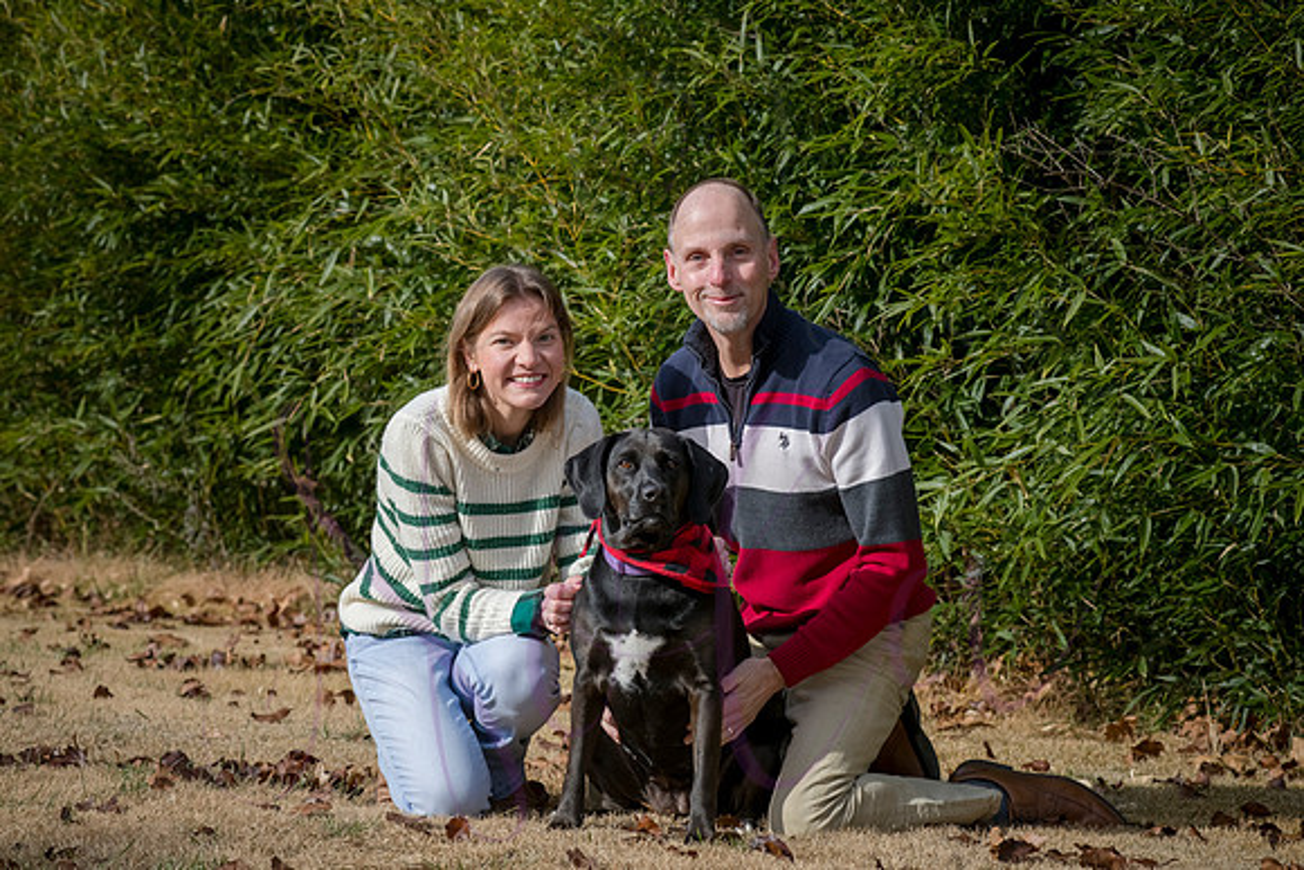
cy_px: 435
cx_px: 652
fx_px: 4058
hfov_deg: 18.3
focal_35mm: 112
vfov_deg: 12.2
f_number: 8
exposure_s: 1/1000
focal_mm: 112
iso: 400
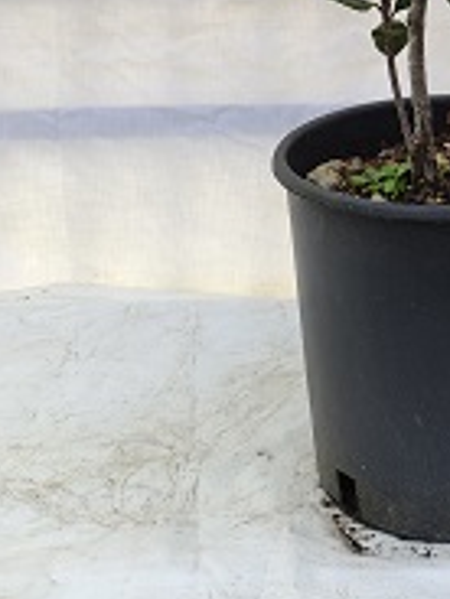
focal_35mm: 63
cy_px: -122
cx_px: 483
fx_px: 1092
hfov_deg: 22.1
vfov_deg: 27.1
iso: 100
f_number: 1.89
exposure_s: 1/523
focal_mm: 5.43
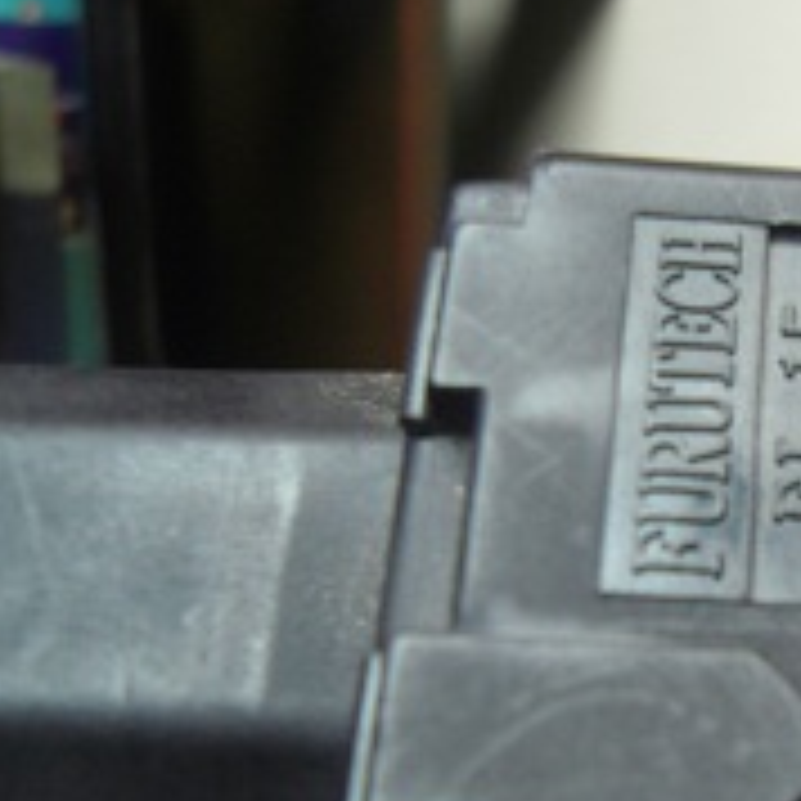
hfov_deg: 26.0
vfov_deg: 28.9
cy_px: 529
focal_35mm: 59
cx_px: 961
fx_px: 1545
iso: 80
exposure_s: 1/160
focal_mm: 4.3
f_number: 2.8
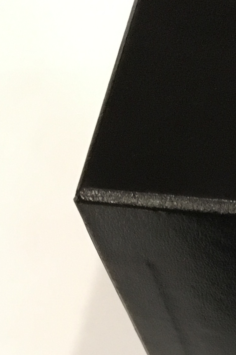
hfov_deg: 12.3
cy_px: 616
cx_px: 275
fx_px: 1072
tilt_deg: -71.3
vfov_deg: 16.2
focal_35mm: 109
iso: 320
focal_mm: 4.15
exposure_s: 1/17
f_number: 2.2
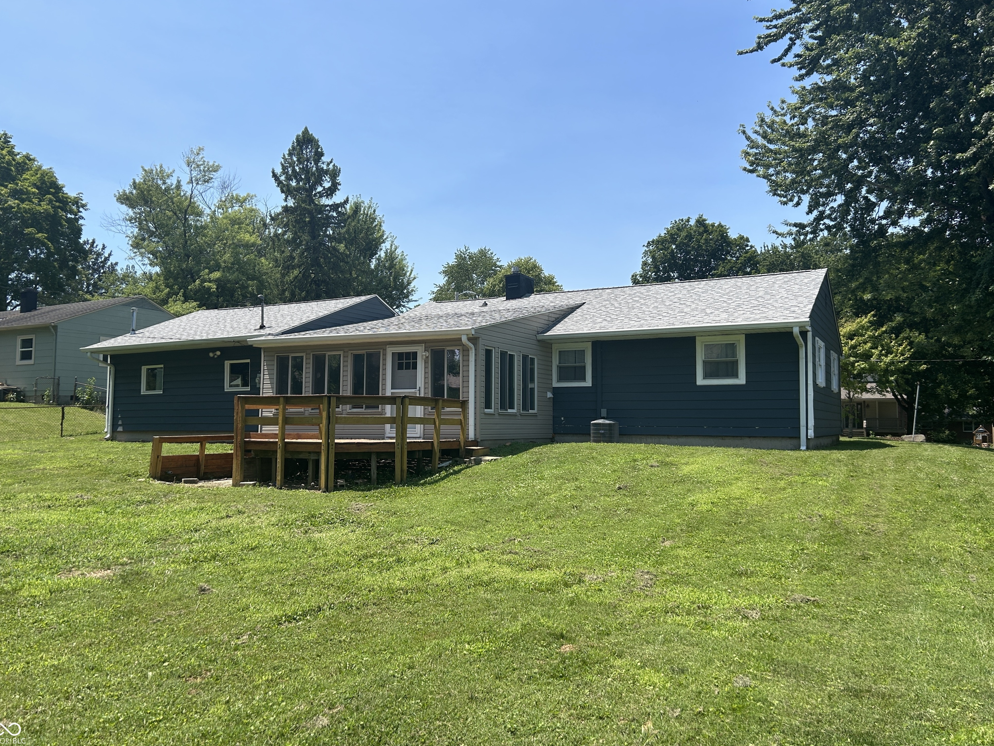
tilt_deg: +4.6
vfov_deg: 51.4
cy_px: 365
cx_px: 493
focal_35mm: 27
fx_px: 775
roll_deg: +0.8
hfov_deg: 65.3
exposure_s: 1/3704
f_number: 1.5
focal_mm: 5.7
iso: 50
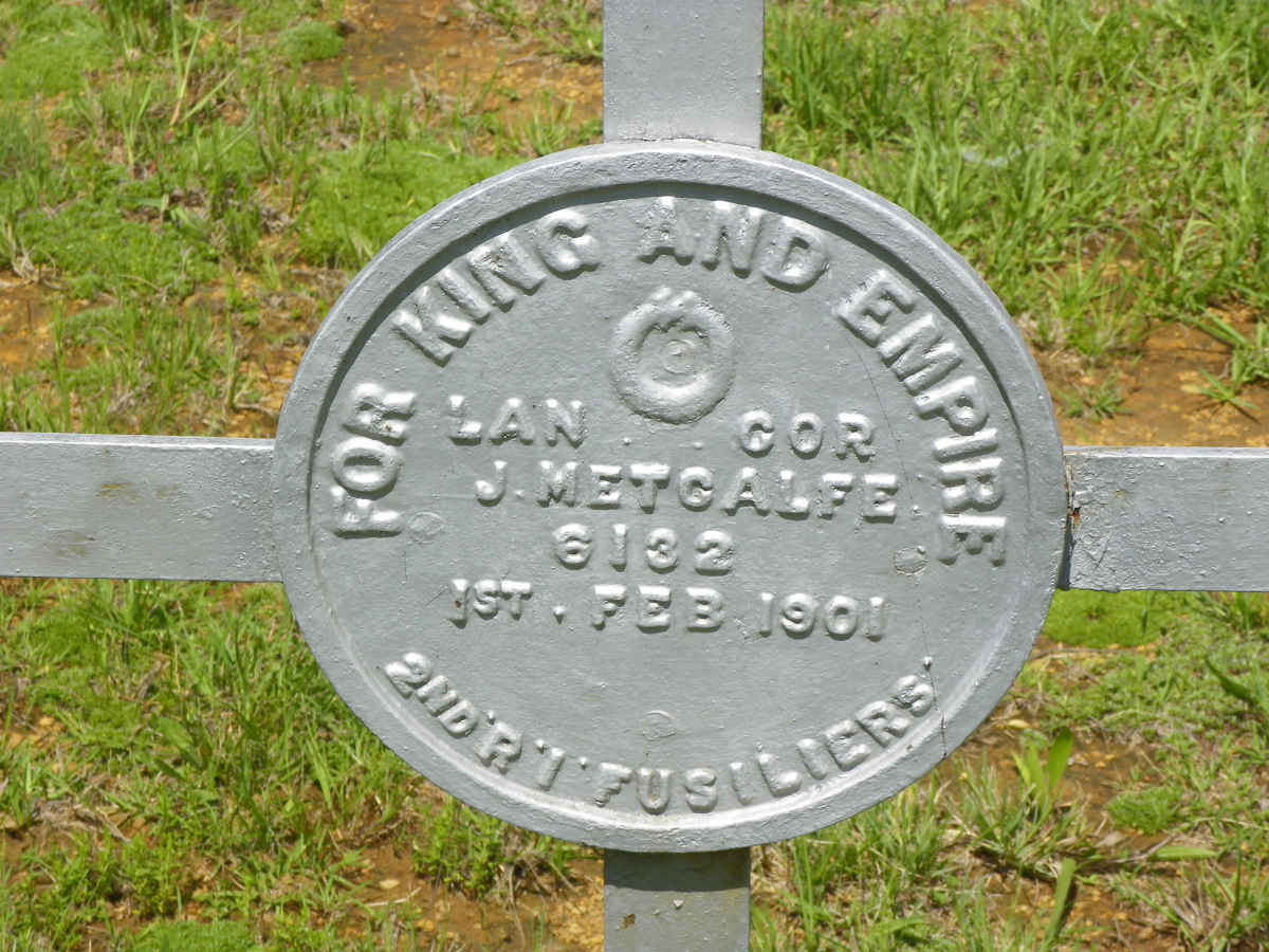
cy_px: 476
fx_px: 4289
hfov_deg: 16.8
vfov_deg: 12.7
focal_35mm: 117
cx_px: 634
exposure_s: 1/250
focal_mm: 20.8
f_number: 5.6
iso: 64
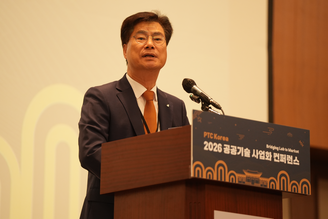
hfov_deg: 11.1
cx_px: 164
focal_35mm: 185
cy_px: 110
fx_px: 1685
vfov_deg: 7.4
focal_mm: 185
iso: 1600
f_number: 2.8
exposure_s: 1/125
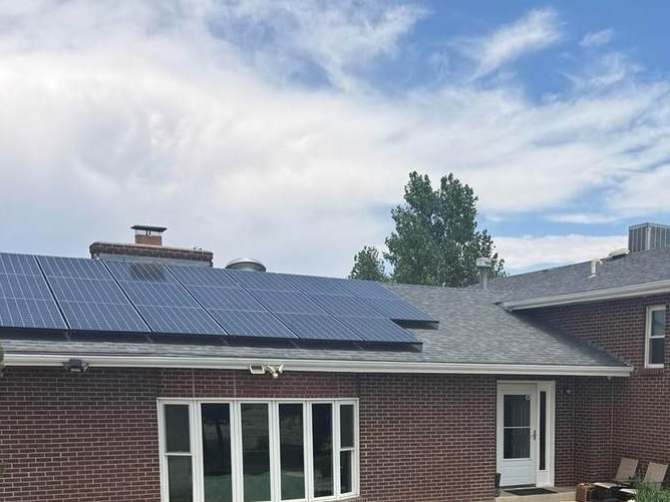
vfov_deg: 29.9
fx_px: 890
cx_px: 535
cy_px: 474
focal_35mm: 46
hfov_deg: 39.6
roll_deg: -1.0
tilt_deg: -6.3
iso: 80
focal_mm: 6.76
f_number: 1.78
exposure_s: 1/3802
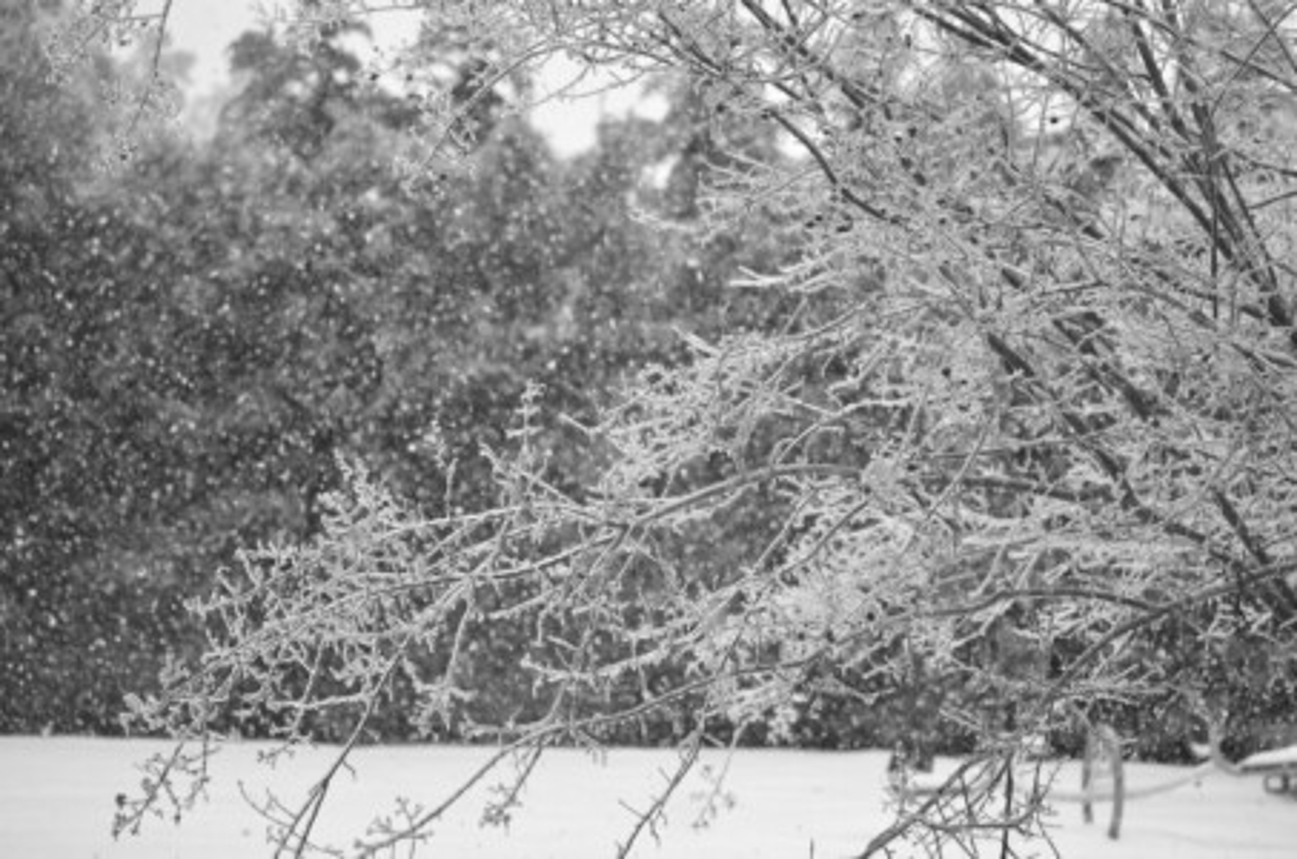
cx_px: 648
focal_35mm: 102
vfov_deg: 13.4
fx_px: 3667
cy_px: 430
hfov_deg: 20.1
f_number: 4.2
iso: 100
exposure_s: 1/160
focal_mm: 68
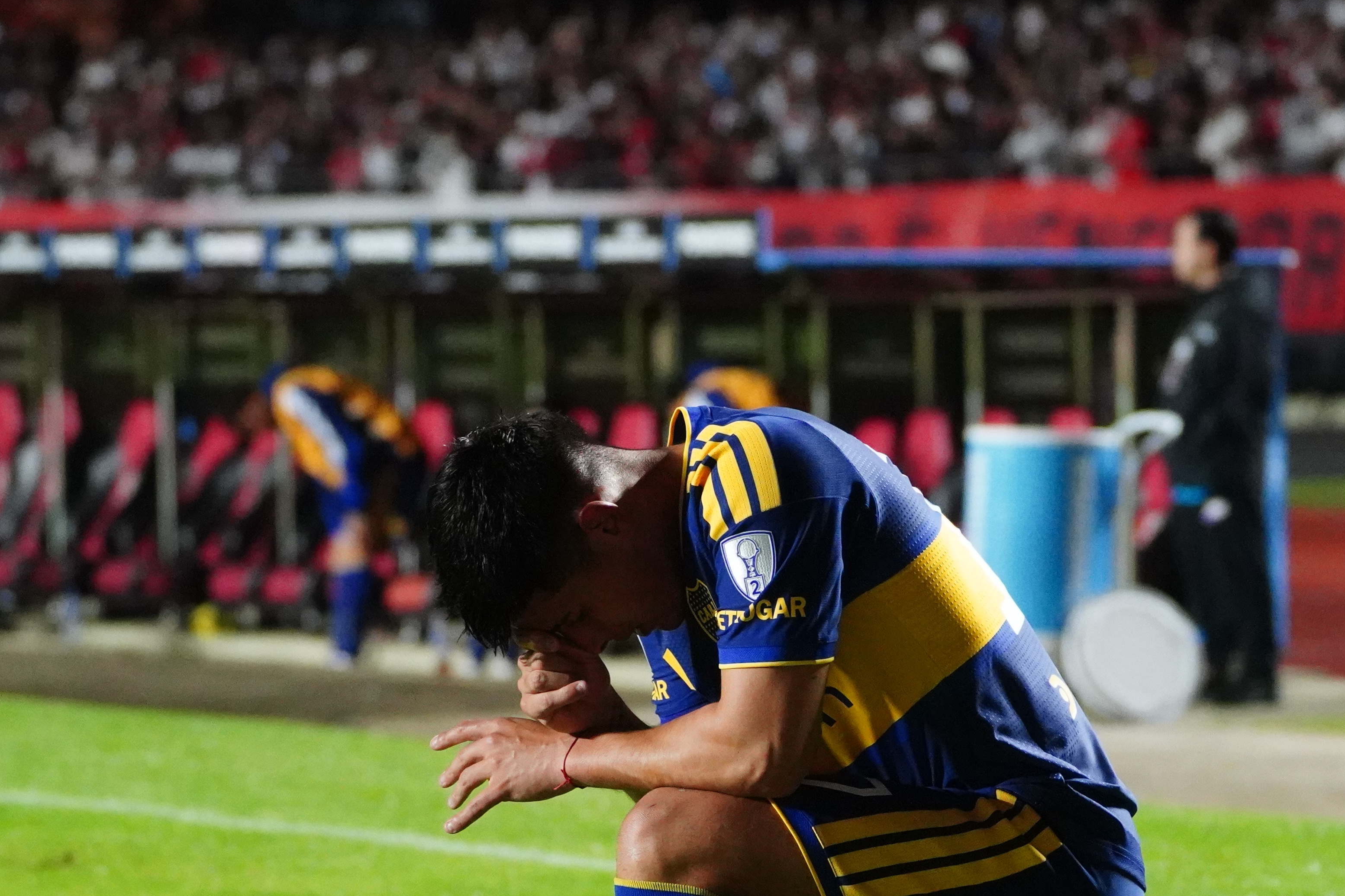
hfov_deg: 7.4
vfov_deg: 4.9
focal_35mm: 280
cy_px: 755
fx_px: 10460
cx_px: 813
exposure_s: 1/1250
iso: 12800
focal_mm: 145
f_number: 5
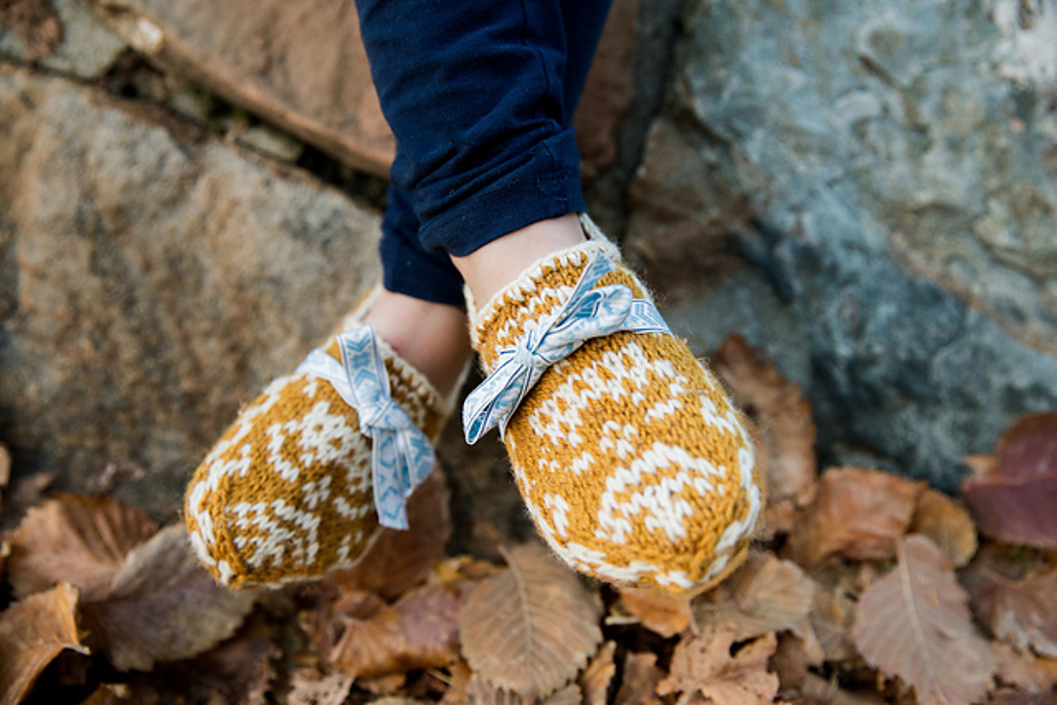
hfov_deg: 49.5
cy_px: 352
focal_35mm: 39
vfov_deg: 34.2
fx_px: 1145
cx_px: 528
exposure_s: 1/125
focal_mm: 39
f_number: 3.5
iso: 640
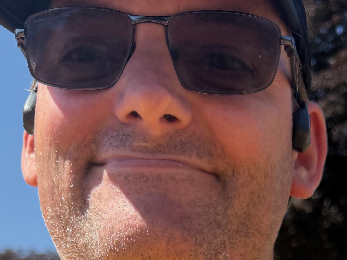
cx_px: 220
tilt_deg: -3.0
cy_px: 479
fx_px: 732
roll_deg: +0.1
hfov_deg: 26.6
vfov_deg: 16.6
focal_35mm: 73
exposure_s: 1/4167
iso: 100
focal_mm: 6.76
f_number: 1.78
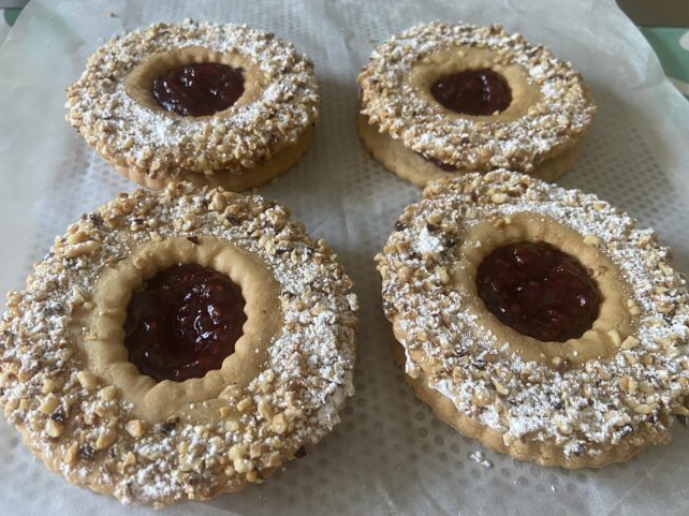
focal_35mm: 27
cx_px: 335
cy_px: 259
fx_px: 537
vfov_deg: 51.3
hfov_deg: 65.3
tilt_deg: -51.5
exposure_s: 1/67
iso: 125
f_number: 1.8
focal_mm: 4.25
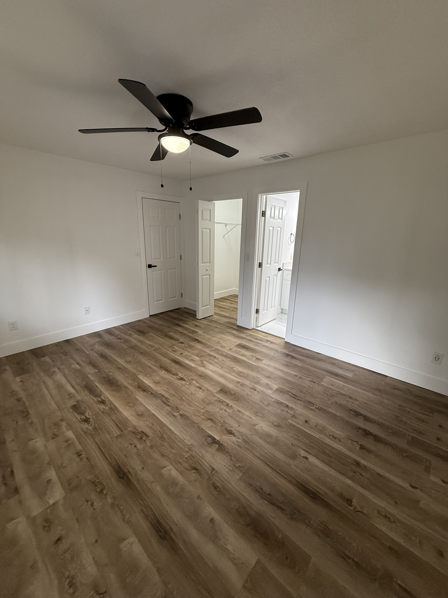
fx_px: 242
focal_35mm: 14
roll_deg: -1.9
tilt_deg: -14.3
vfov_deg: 102.1
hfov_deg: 85.7
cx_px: 224
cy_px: 299
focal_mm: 2.22
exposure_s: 1/120
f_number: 2.2
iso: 250
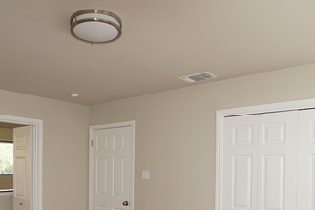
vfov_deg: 40.4
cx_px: 128
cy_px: 171
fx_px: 271
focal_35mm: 31
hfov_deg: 59.8
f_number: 4
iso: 640
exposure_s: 1/160
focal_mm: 11
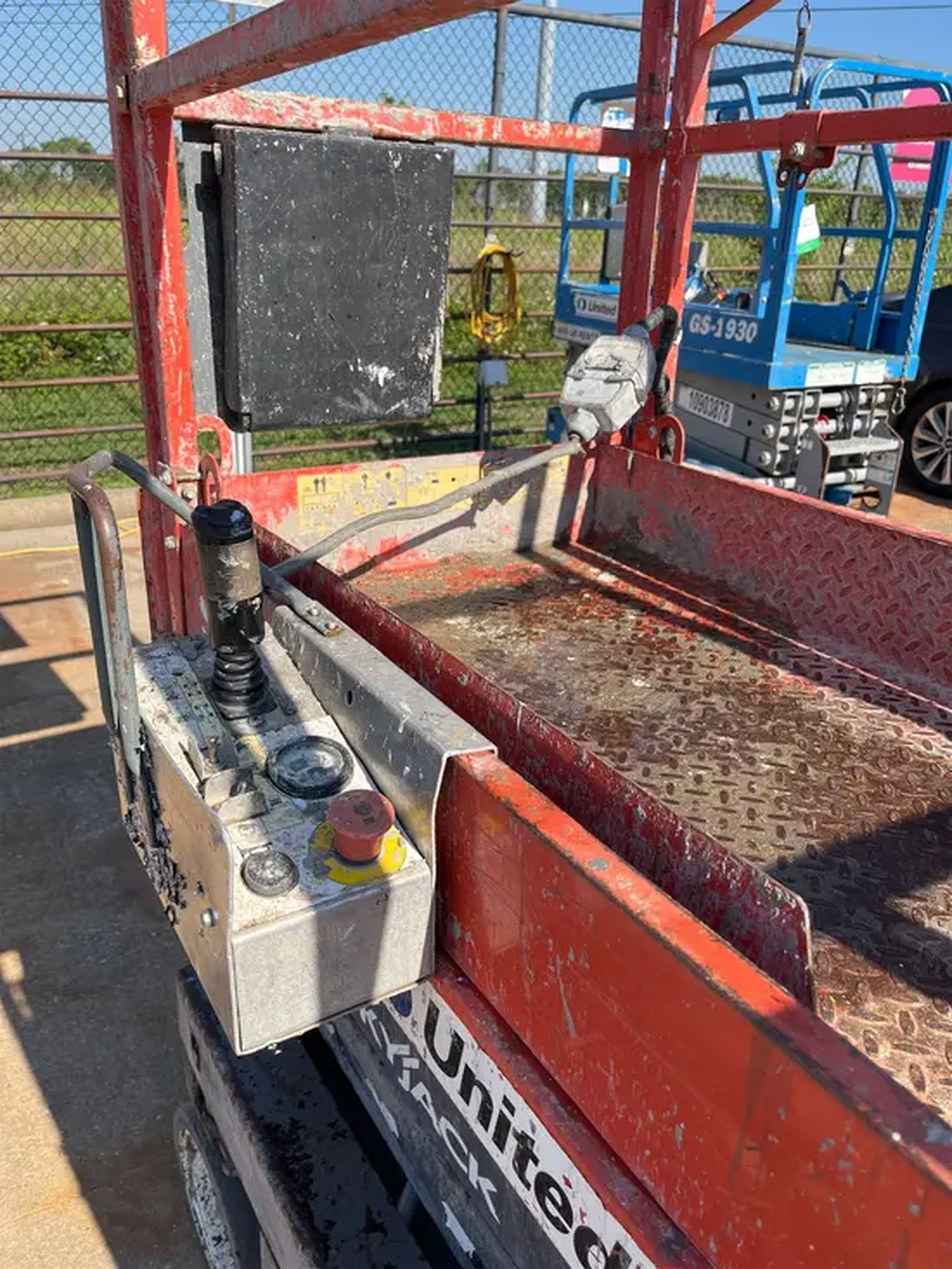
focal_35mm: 26
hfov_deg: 53.1
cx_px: 476
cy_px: 634
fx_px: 953
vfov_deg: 67.3
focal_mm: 5.1
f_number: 1.6
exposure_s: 1/2062
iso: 50
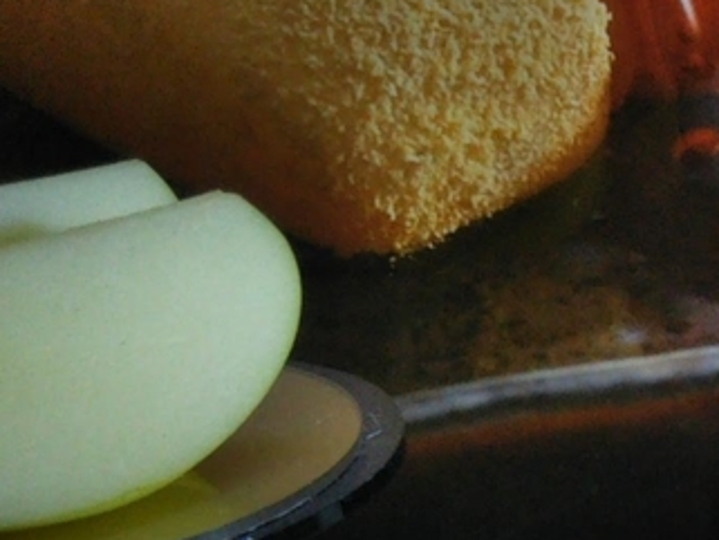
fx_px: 2327
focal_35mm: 112
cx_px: 1156
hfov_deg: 15.8
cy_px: 786
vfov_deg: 12.6
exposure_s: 1/109
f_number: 2.2
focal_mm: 4
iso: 55
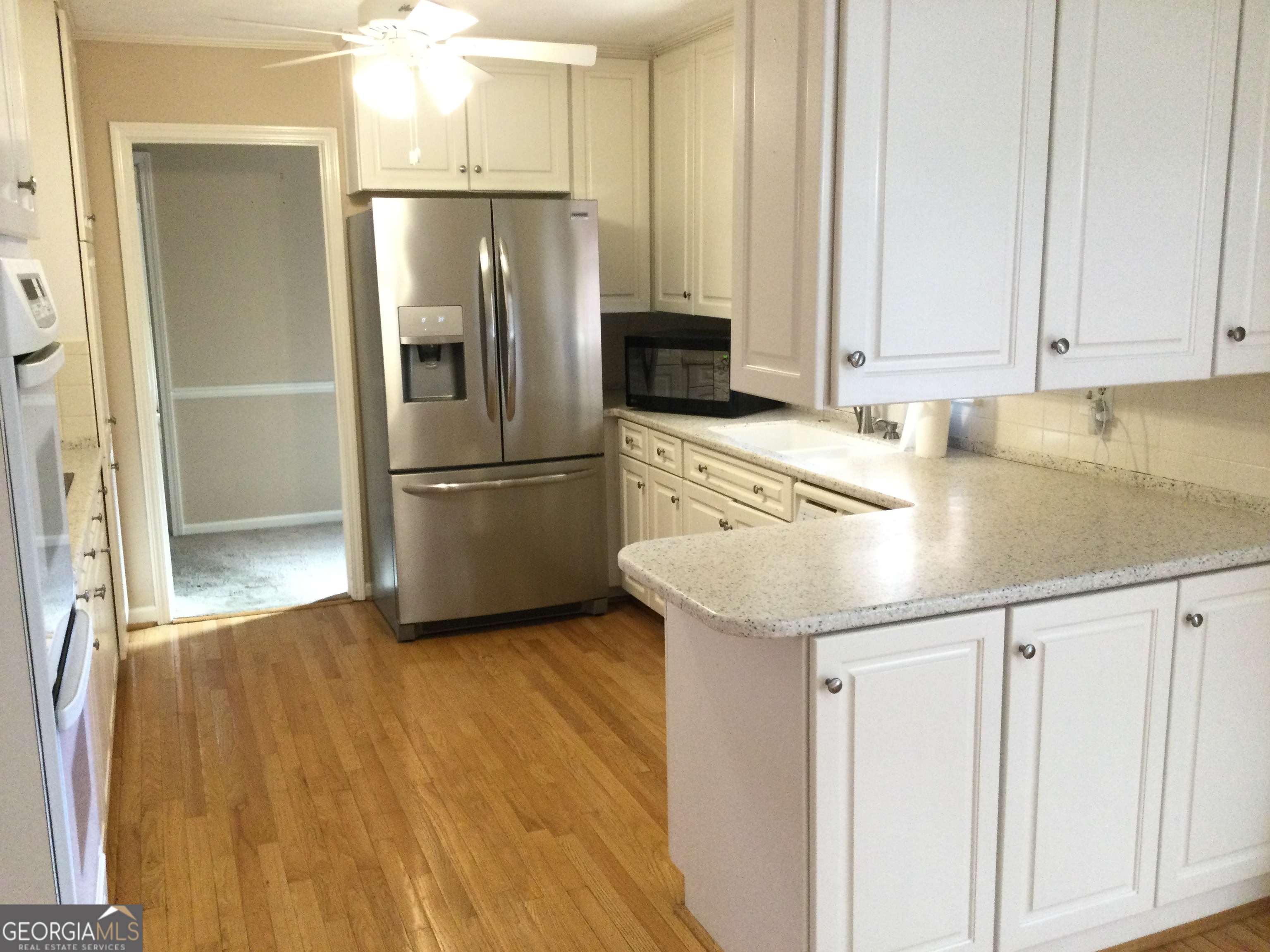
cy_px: 476
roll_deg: -0.5
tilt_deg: -5.9
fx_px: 1137
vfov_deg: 45.4
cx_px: 635
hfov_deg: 58.4
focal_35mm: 31
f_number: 2.4
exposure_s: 1/30
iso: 100
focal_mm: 3.3
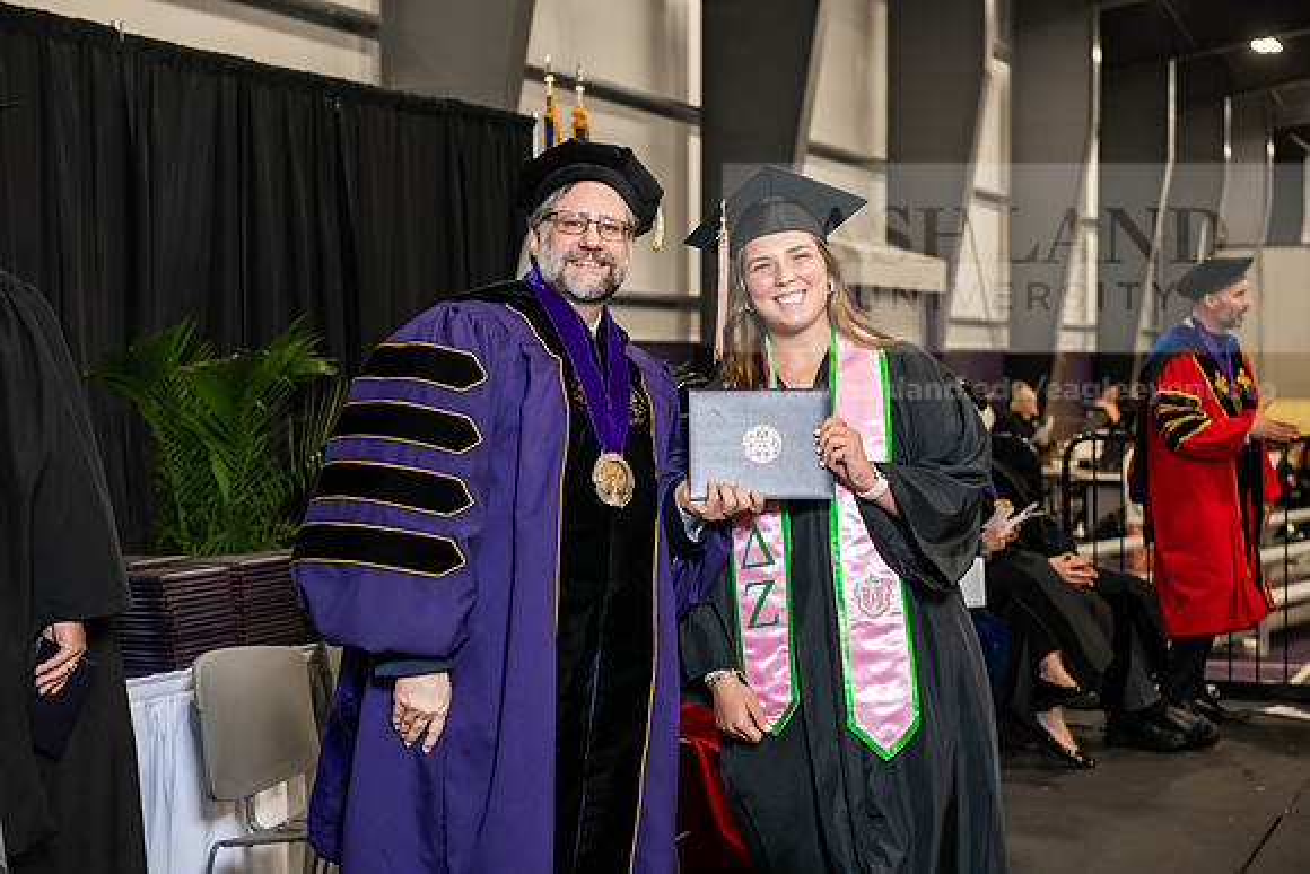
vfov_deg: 20.6
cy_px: 437
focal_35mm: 66
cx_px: 655
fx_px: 2402
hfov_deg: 30.5
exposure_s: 1/200
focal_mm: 66
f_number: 5
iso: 2500
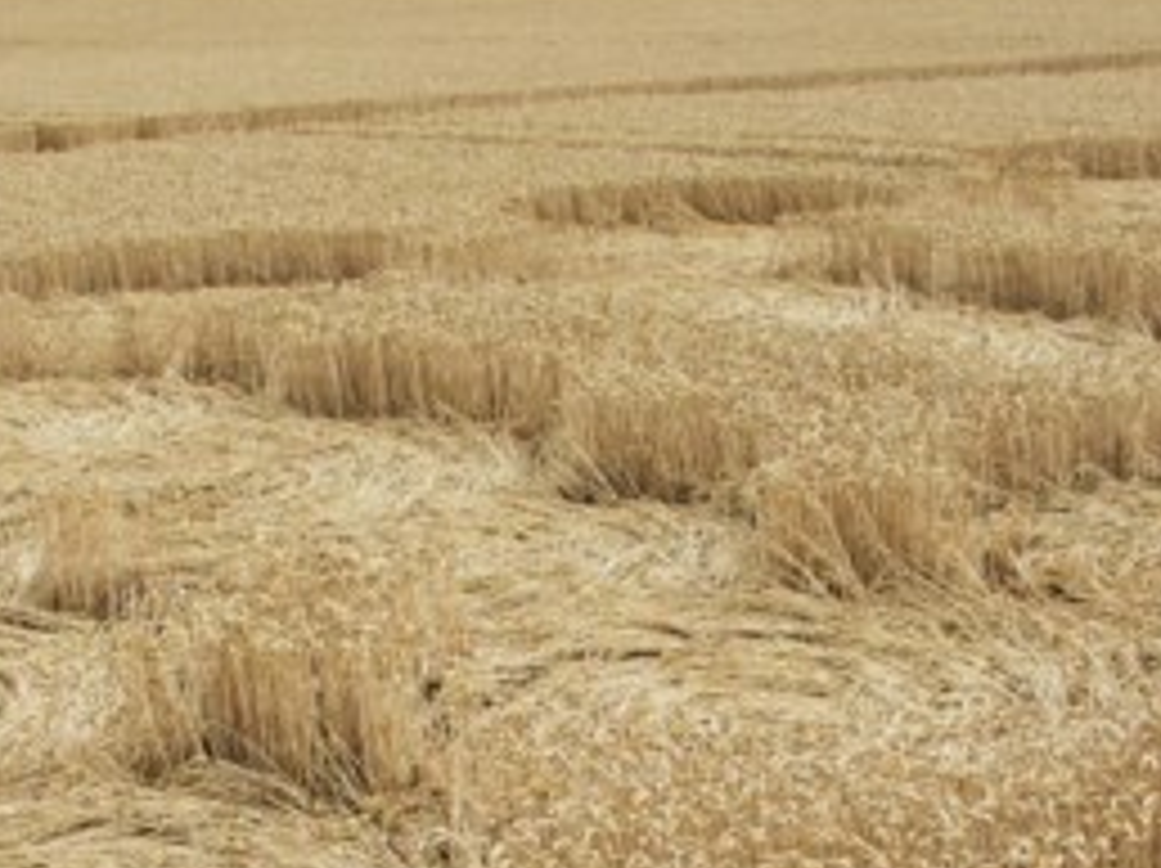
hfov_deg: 25.3
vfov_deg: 18.4
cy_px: 940
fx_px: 2580
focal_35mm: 77
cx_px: 670
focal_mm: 8
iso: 50
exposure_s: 1/200
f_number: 5.6
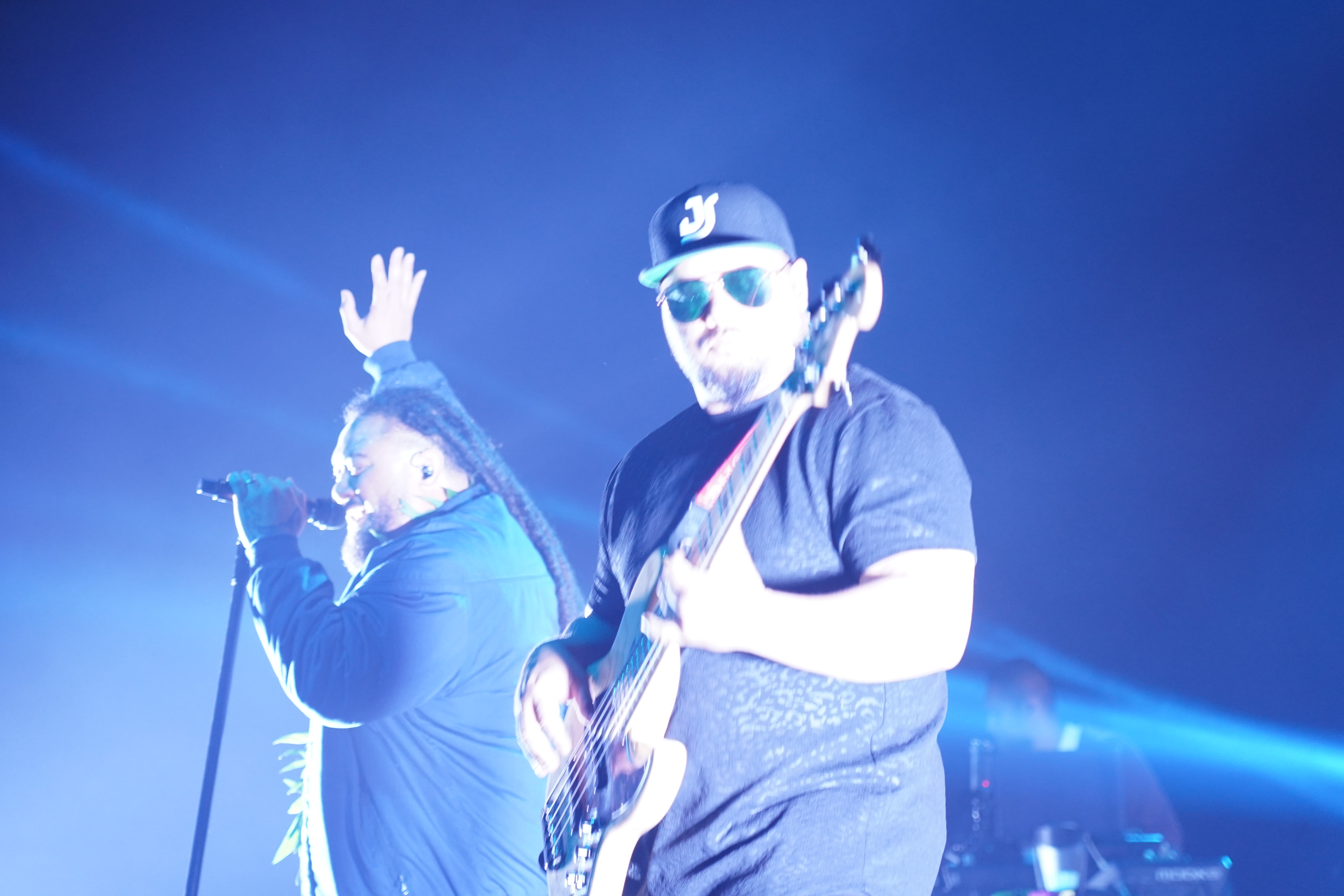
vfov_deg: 13.0
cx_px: 672
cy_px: 448
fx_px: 3920
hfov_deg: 19.5
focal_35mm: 105
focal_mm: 105
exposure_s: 1/125
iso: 2000
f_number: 4
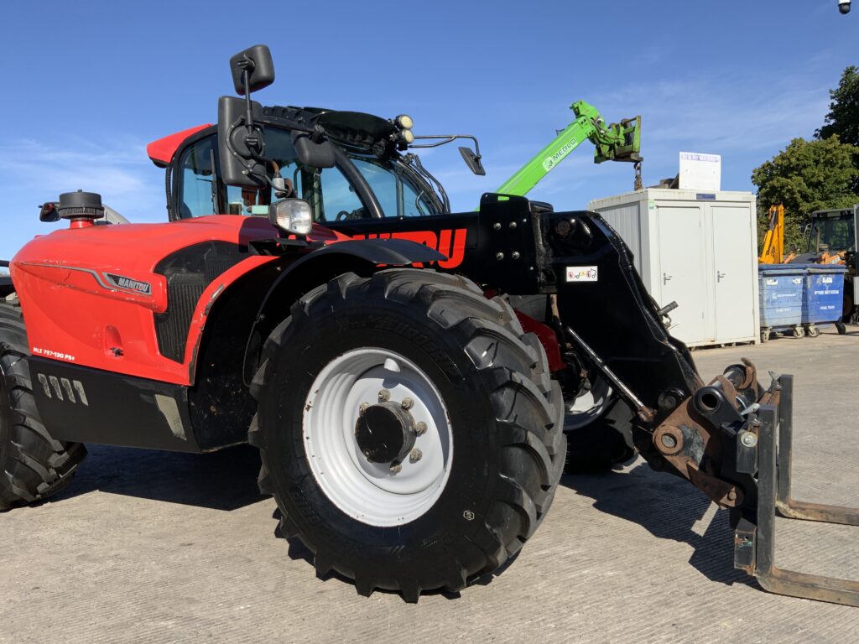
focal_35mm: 29
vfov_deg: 48.2
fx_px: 720
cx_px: 430
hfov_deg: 61.7
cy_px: 322
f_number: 1.8
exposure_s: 1/1786
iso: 16
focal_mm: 3
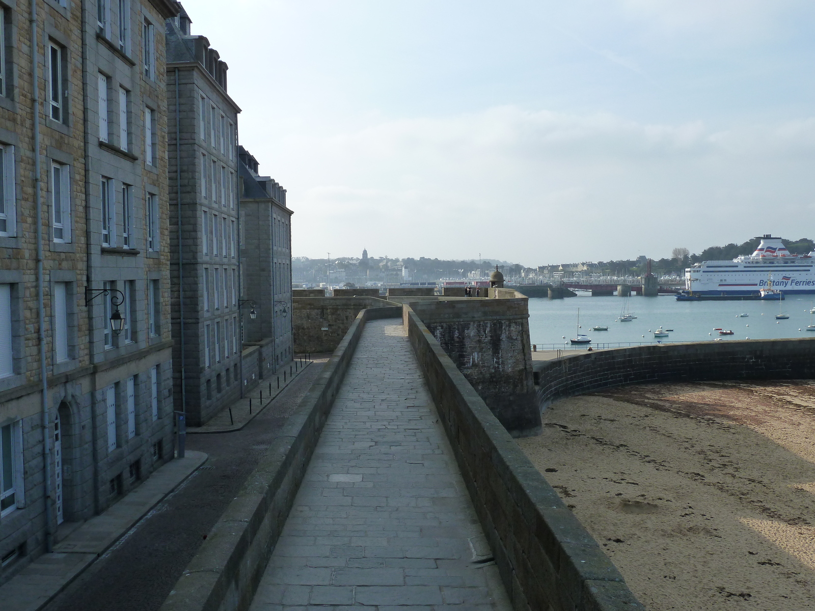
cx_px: 408
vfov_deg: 40.7
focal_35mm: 35
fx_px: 824
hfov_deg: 52.6
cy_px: 306
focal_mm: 5.7
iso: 125
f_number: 5
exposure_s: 1/400
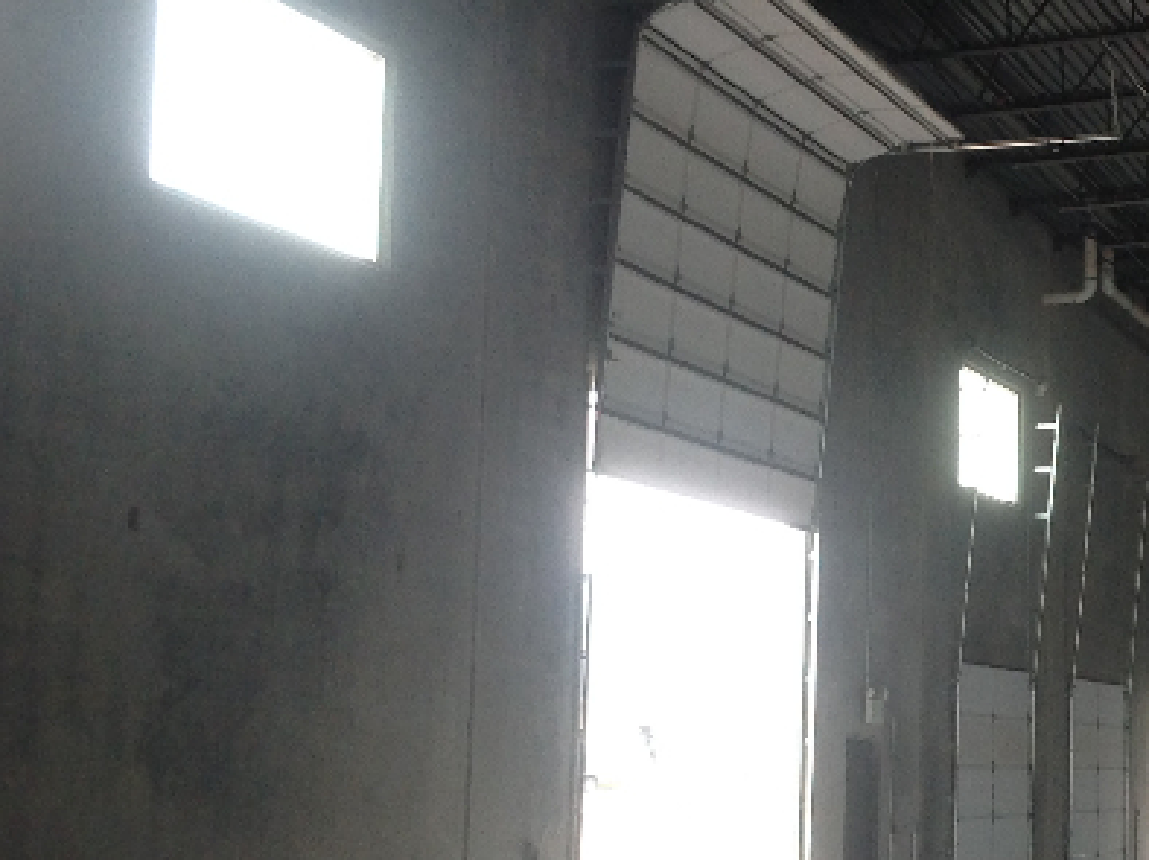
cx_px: 1102
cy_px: 548
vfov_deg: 20.7
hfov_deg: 26.2
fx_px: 2355
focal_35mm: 71
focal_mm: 4.28
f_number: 2.4
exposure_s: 1/120
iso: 100
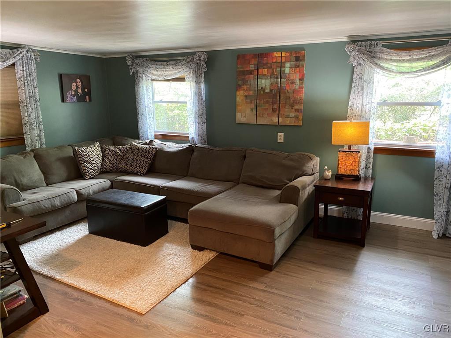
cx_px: 226
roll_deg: +0.3
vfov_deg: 53.1
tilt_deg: -13.3
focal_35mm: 26
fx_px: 339
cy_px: 169
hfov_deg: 67.3
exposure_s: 1/40
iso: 400
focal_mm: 4.25
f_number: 1.8
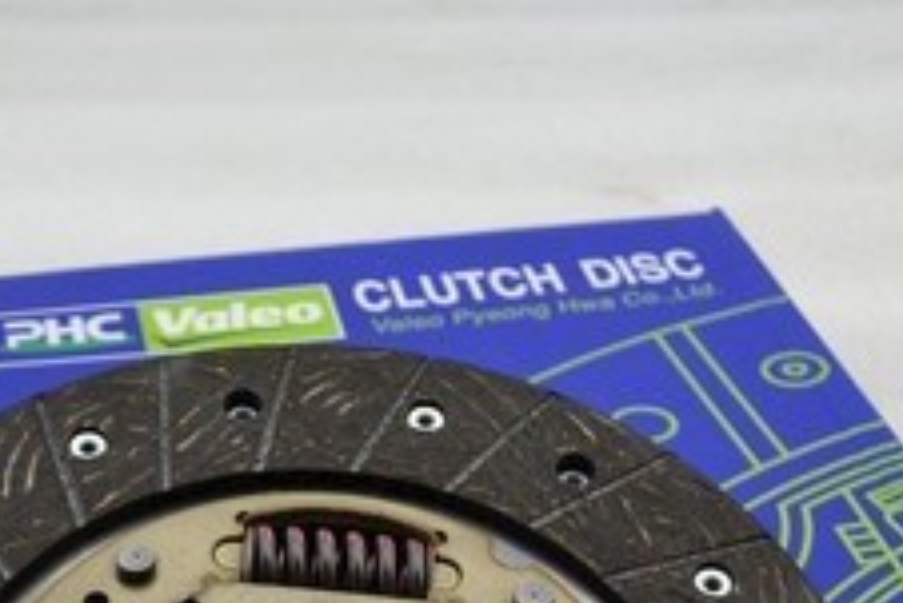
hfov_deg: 23.8
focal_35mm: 85
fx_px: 2133
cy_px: 821
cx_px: 332
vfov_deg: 15.2
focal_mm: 20
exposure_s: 1/125
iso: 360
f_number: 5.6
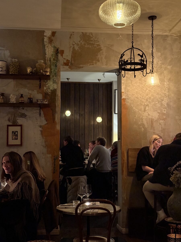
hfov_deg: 30.3
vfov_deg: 39.7
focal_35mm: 48
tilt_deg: +4.9
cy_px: 121
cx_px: 90
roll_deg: -0.9
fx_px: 335
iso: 640
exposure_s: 1/20
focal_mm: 6.76
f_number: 1.78
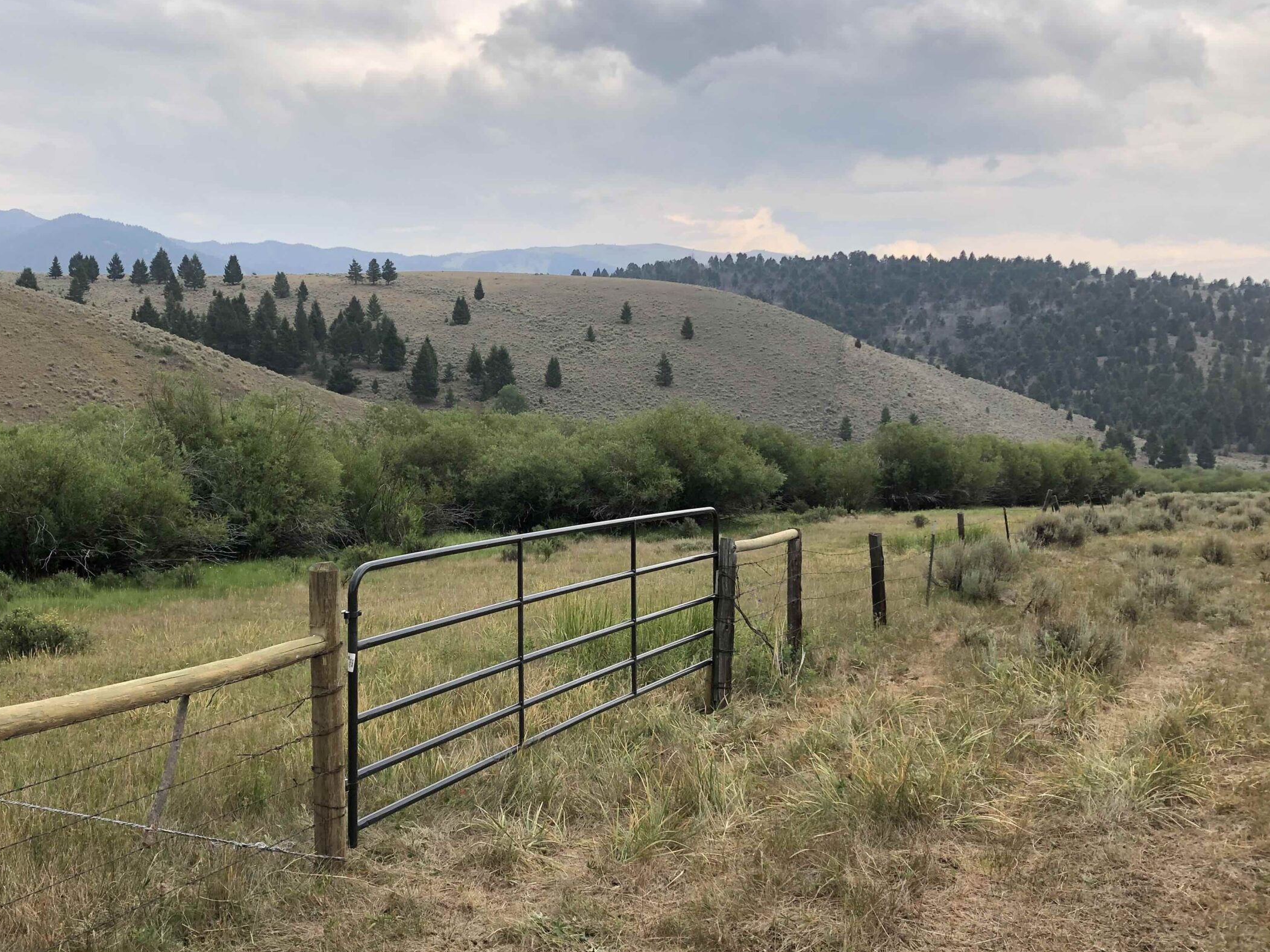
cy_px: 527
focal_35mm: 34
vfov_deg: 41.7
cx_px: 511
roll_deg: -0.5
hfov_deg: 53.6
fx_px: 1247
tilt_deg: -3.8
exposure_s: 1/706
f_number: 1.8
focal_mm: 3.99
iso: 20
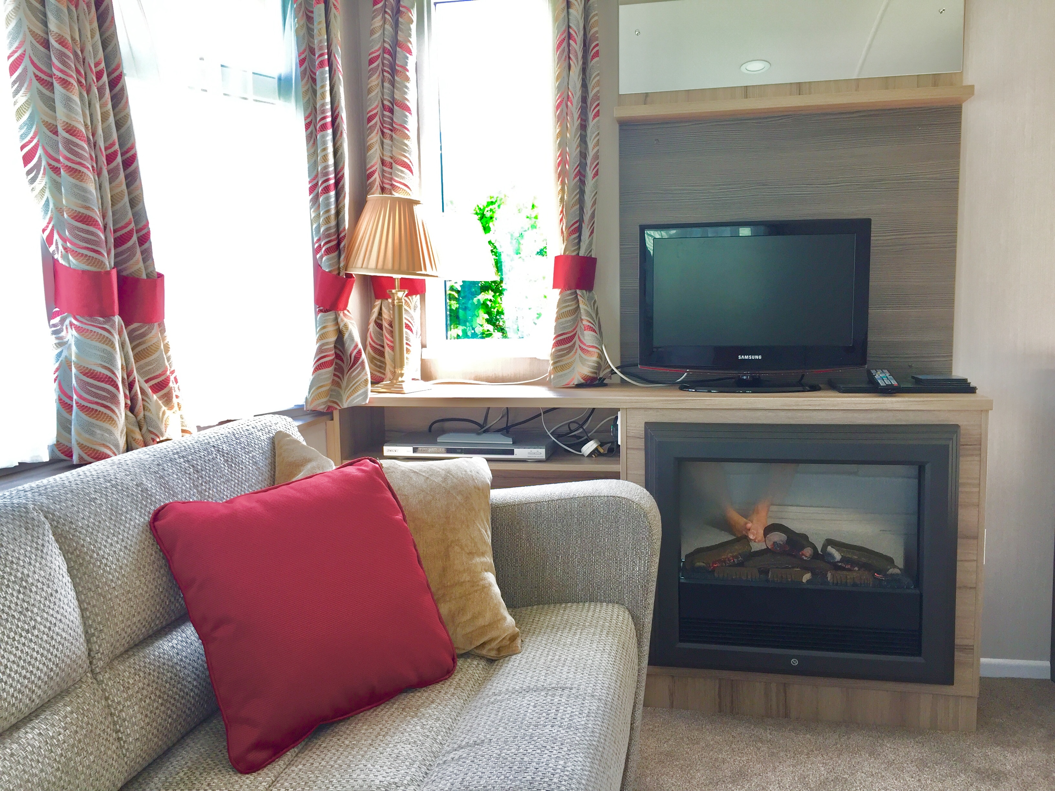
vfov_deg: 48.2
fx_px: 884
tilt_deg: -6.6
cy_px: 396
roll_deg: +0.3
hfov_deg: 61.7
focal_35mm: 29
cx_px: 528
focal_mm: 4.15
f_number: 2.2
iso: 50
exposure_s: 1/100
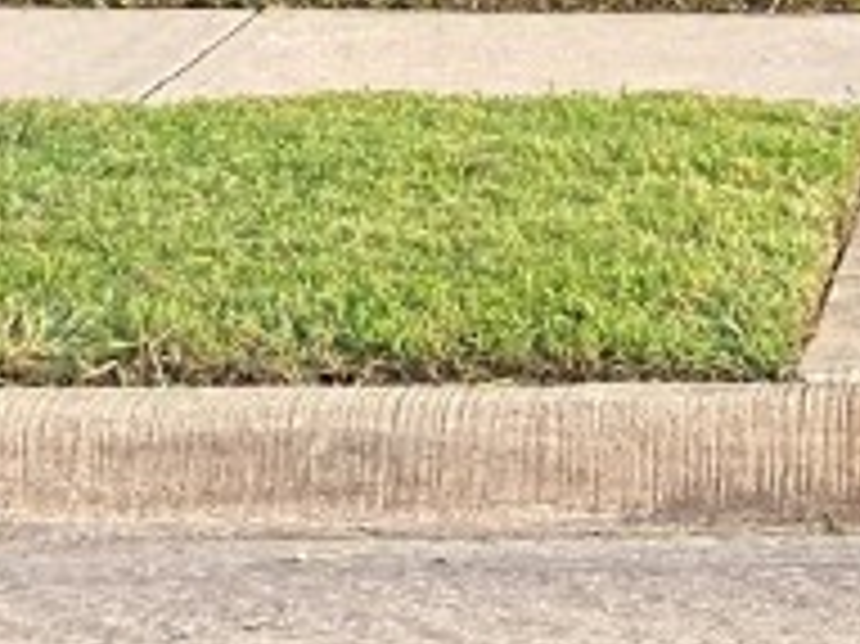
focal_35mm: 279
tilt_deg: +0.4
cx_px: 2206
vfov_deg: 5.1
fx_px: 6927
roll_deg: -1.3
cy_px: -959
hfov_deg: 6.7
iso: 20
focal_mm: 6
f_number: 2
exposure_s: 1/122
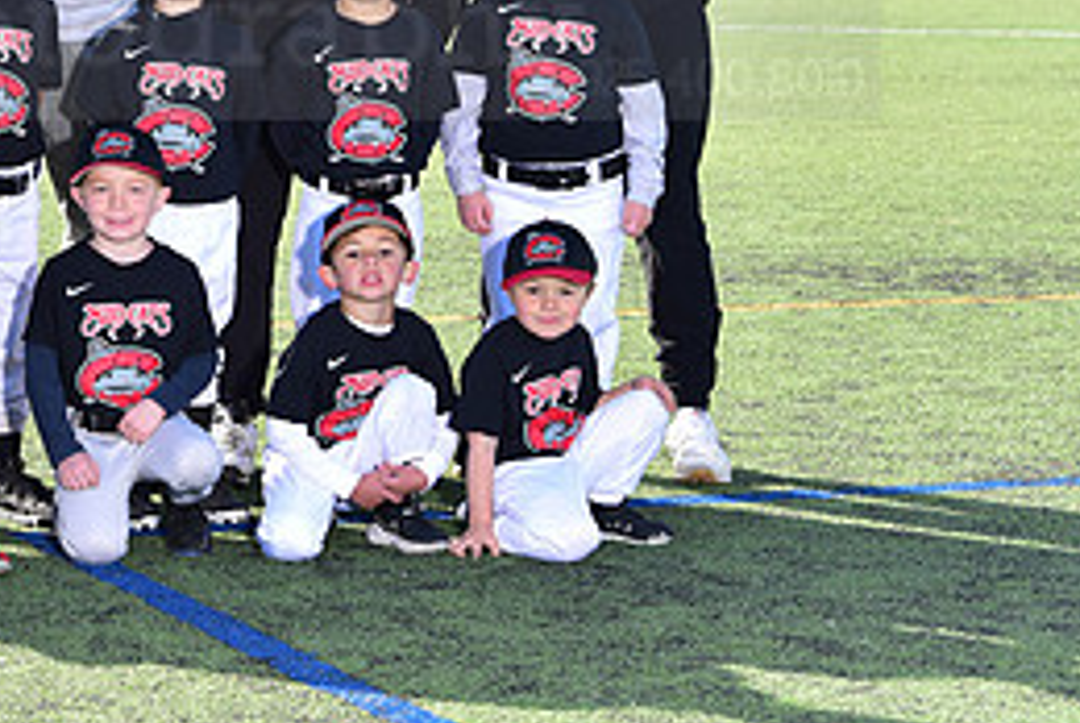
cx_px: 75
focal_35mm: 156
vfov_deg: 8.8
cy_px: -2
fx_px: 4685
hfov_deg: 13.0
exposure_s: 1/125
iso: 80
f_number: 5.6
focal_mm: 70
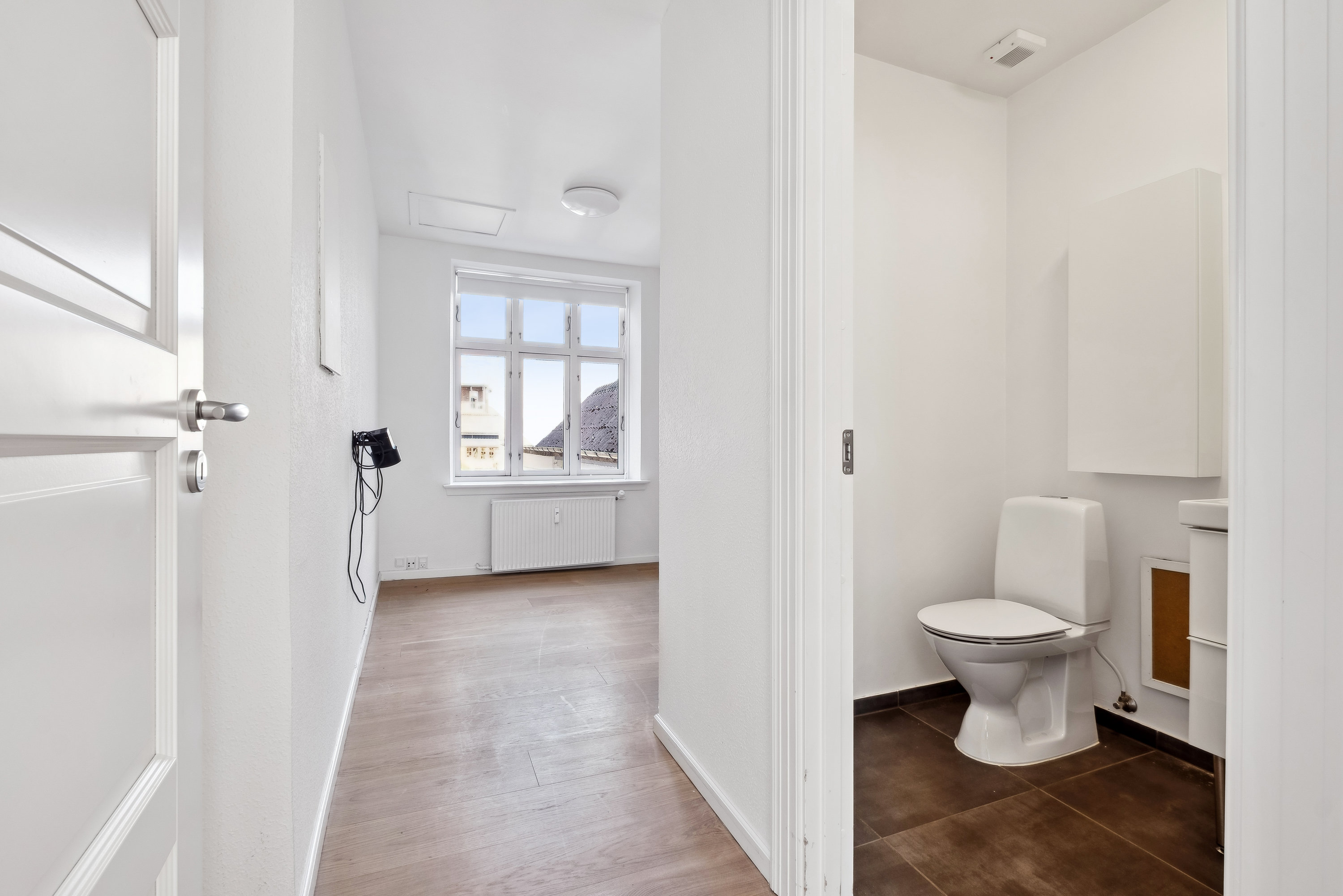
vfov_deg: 77.3
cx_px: 672
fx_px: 560
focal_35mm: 15
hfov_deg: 100.4
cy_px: 448
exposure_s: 1/4
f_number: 10
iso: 160
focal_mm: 10
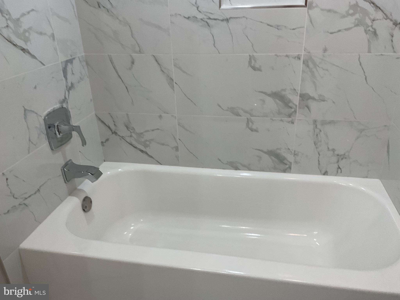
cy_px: 150
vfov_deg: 48.2
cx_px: 200
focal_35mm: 29
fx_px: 335
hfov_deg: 61.7
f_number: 1.8
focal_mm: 3
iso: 64
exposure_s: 1/120
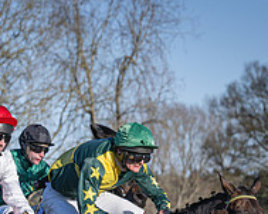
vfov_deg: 4.6
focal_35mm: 336
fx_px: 2664
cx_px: 170
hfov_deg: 5.8
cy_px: 331
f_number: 4
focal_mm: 77
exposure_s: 1/2500
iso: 200
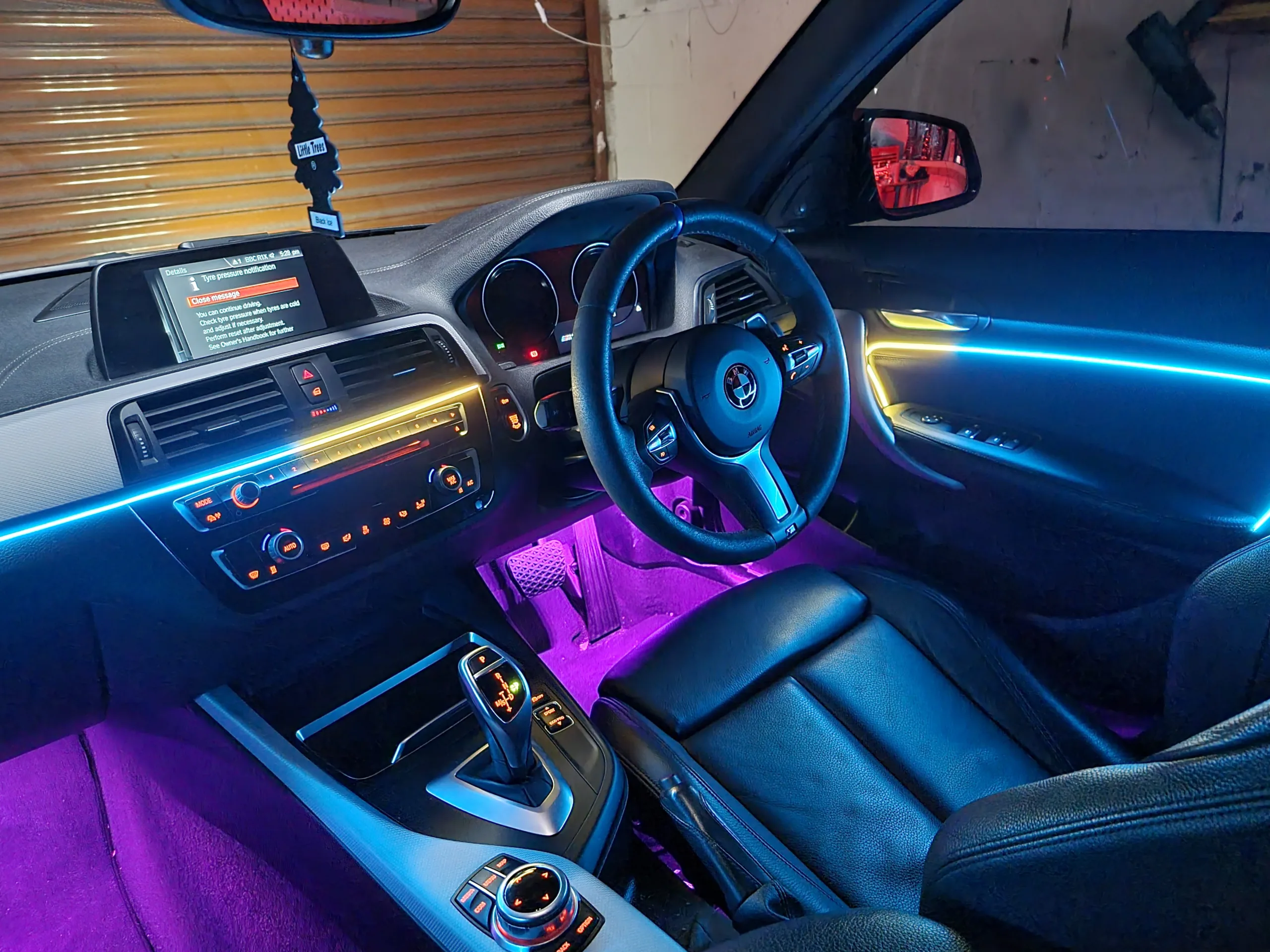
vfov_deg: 56.8
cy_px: 476
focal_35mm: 24
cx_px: 635
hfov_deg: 71.6
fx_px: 881
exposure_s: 1/10
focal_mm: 6.7
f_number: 1.8
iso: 1600
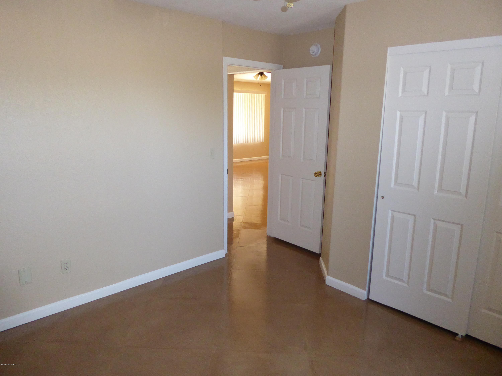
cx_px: 251
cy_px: 188
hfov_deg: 71.6
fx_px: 348
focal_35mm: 24
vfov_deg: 56.8
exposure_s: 1/60
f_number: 3.3
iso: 640
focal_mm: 4.3
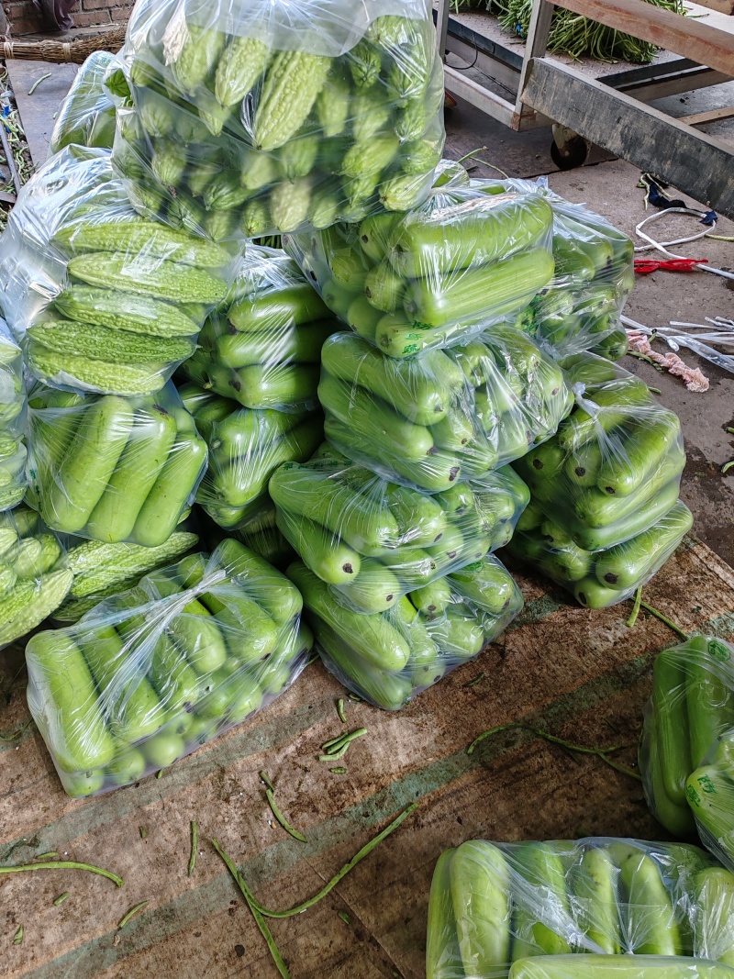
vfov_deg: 65.3
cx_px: 367
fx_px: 763
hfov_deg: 51.3
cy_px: 490
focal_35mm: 27
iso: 80
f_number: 1.9
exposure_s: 1/100
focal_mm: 6.12
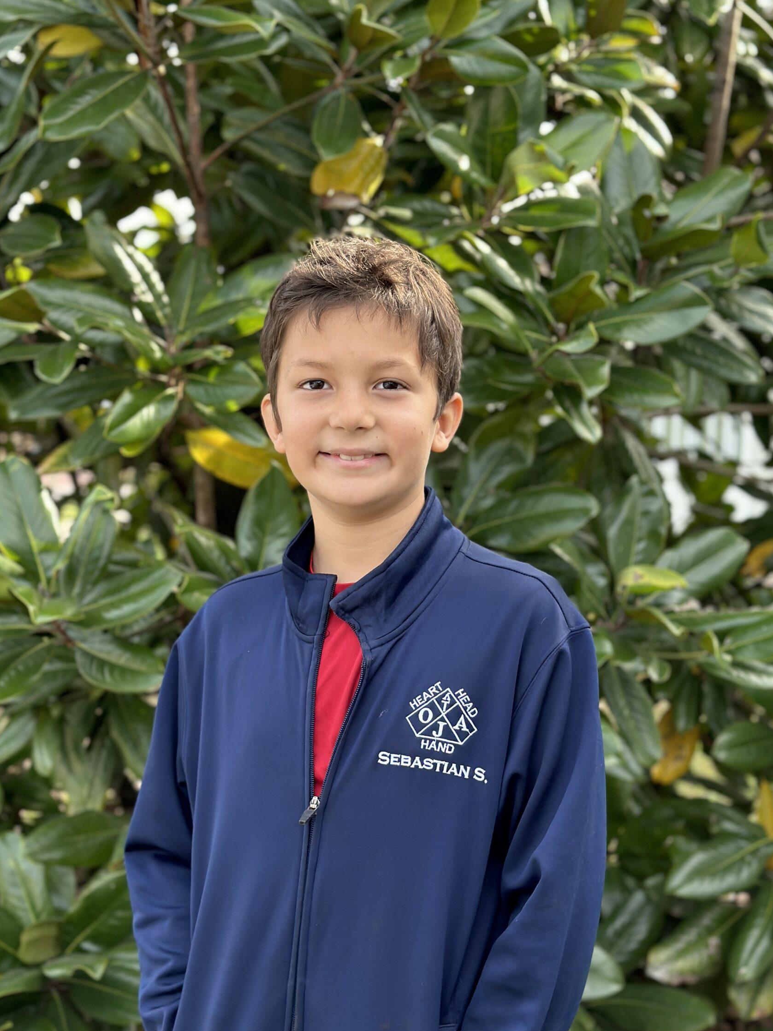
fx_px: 1637
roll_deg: -1.8
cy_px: 576
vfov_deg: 34.9
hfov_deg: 26.6
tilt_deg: -4.2
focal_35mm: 55
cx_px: 376
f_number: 1.78
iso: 80
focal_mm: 6.86
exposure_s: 1/1073
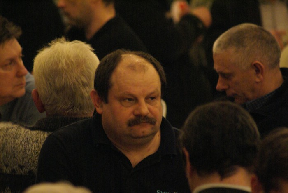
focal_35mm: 450
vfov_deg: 3.1
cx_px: 144
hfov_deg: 4.6
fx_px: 3603
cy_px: 96
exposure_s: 1/25
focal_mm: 300
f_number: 6.3
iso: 1600
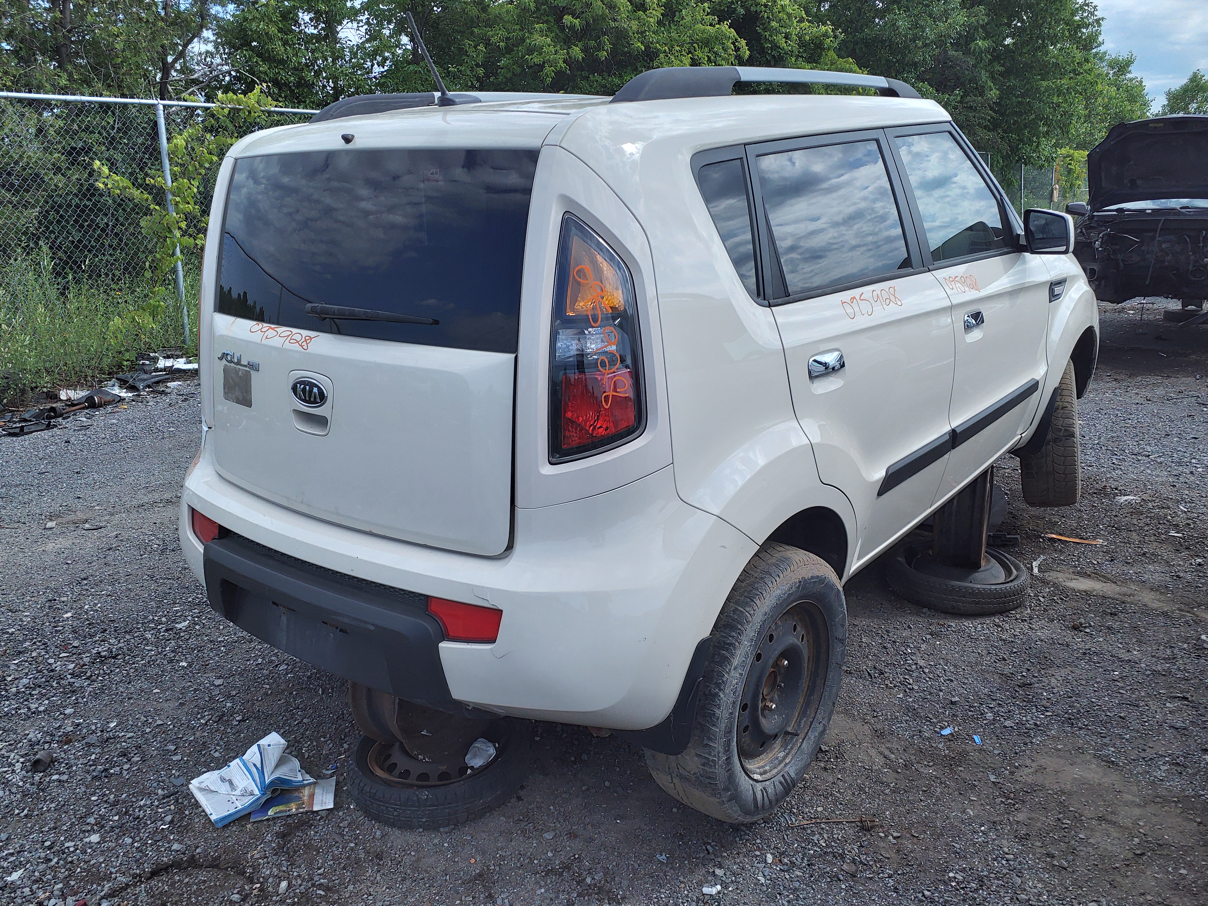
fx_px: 907
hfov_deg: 67.3
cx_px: 604
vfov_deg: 53.1
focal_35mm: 26
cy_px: 453
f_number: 1.9
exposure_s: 1/705
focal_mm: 3.58
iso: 40
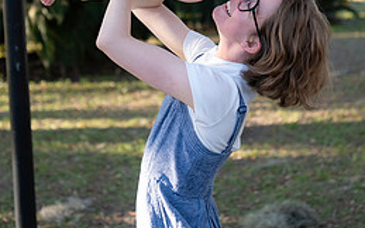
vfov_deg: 15.1
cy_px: 3
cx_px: 174
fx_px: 846
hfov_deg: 24.4
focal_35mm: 85
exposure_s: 1/1000
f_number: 3.2
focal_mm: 48
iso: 1250
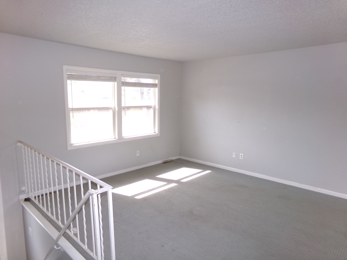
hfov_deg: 71.6
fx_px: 241
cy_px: 130
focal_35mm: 24
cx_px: 174
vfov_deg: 56.8
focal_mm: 4.3
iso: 200
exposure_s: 1/34
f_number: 3.7
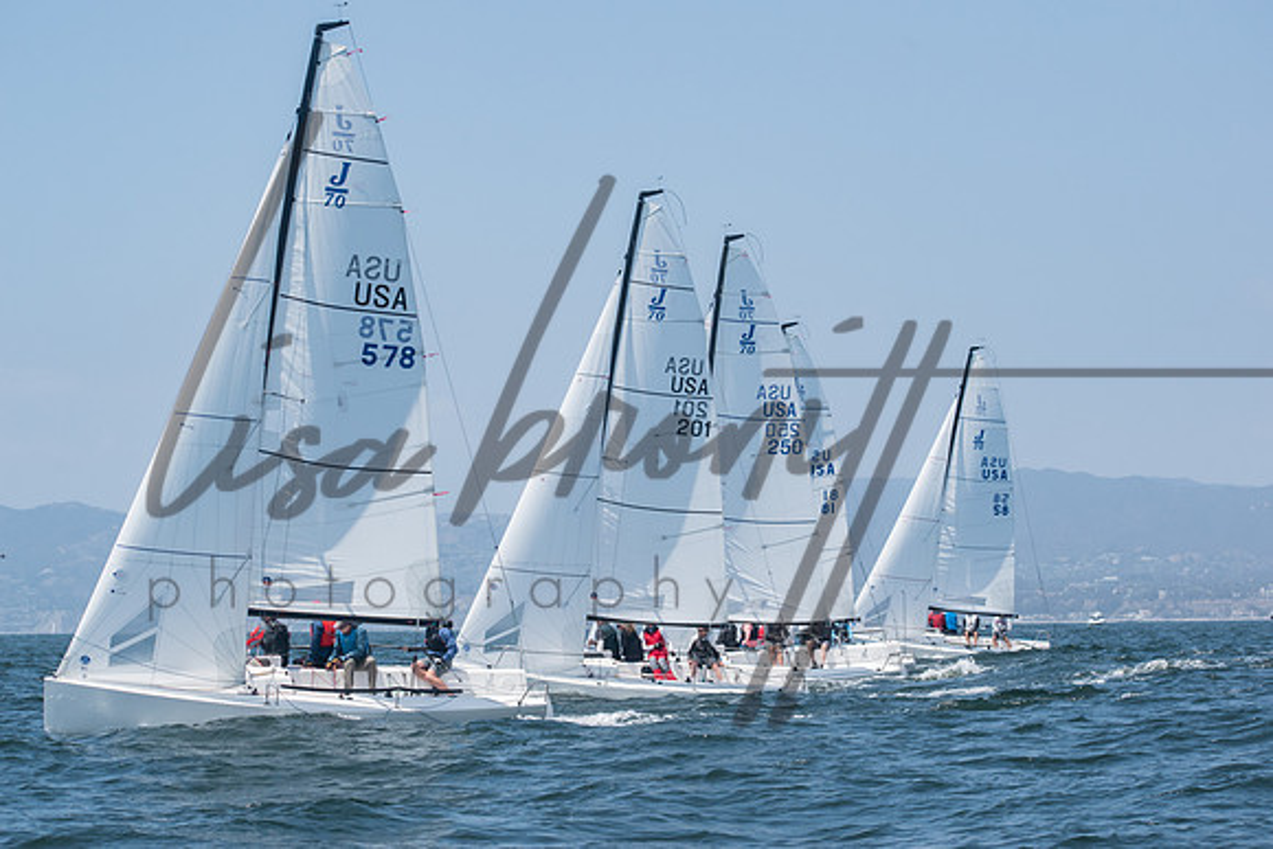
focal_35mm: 105
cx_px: 636
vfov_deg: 13.0
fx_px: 3714
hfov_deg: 19.5
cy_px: 424
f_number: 8
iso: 400
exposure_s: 1/1250
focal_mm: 70
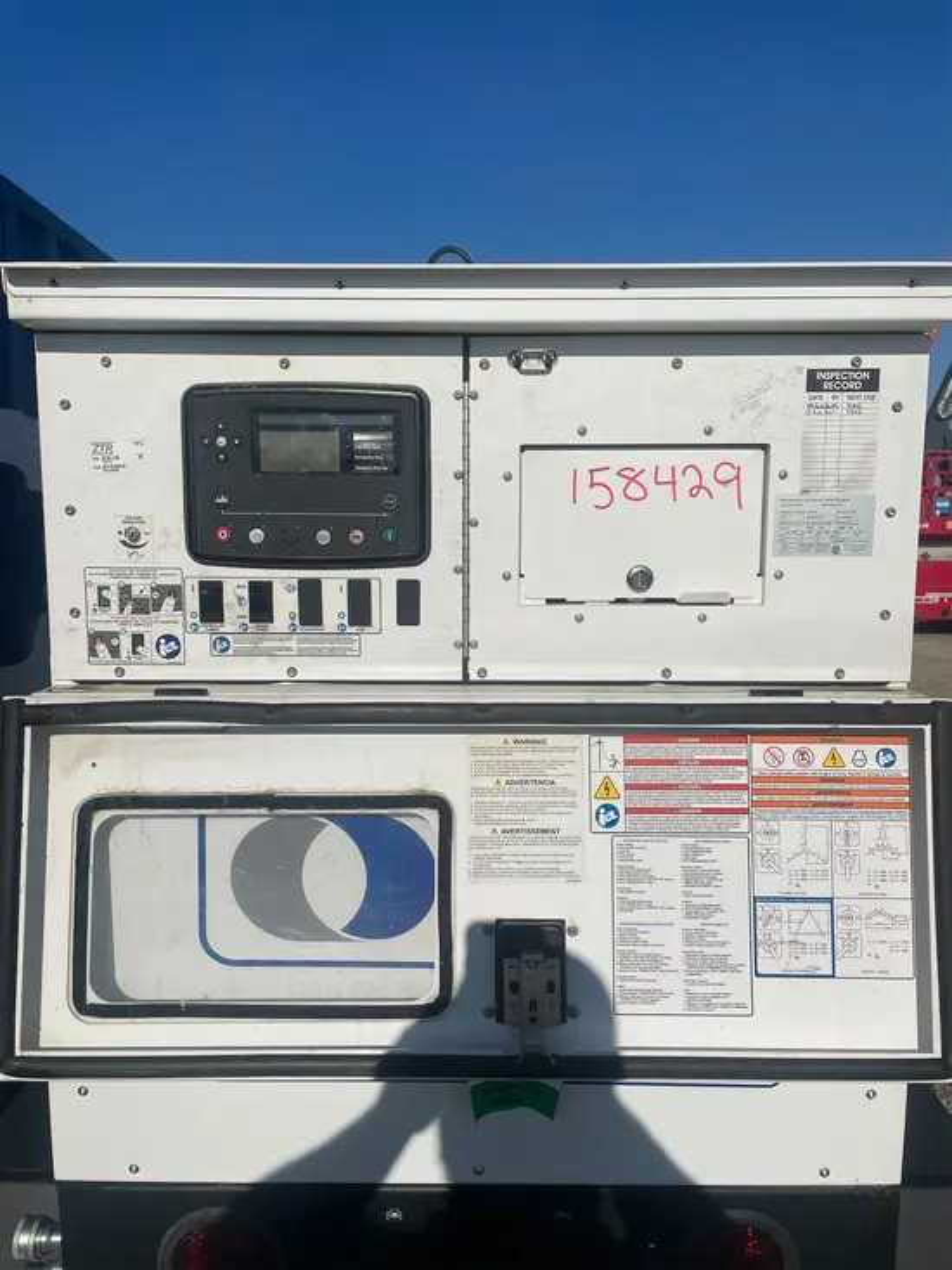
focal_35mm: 26
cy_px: 635
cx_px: 476
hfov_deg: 53.1
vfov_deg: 67.3
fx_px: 953
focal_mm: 4.2
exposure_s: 1/17241
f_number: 1.6
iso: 40
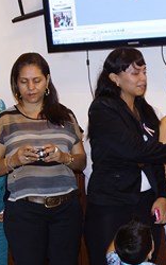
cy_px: 166
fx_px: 638
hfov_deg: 14.4
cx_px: 188
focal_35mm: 88
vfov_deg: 23.5
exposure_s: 1/60
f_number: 3.5
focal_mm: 18
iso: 800
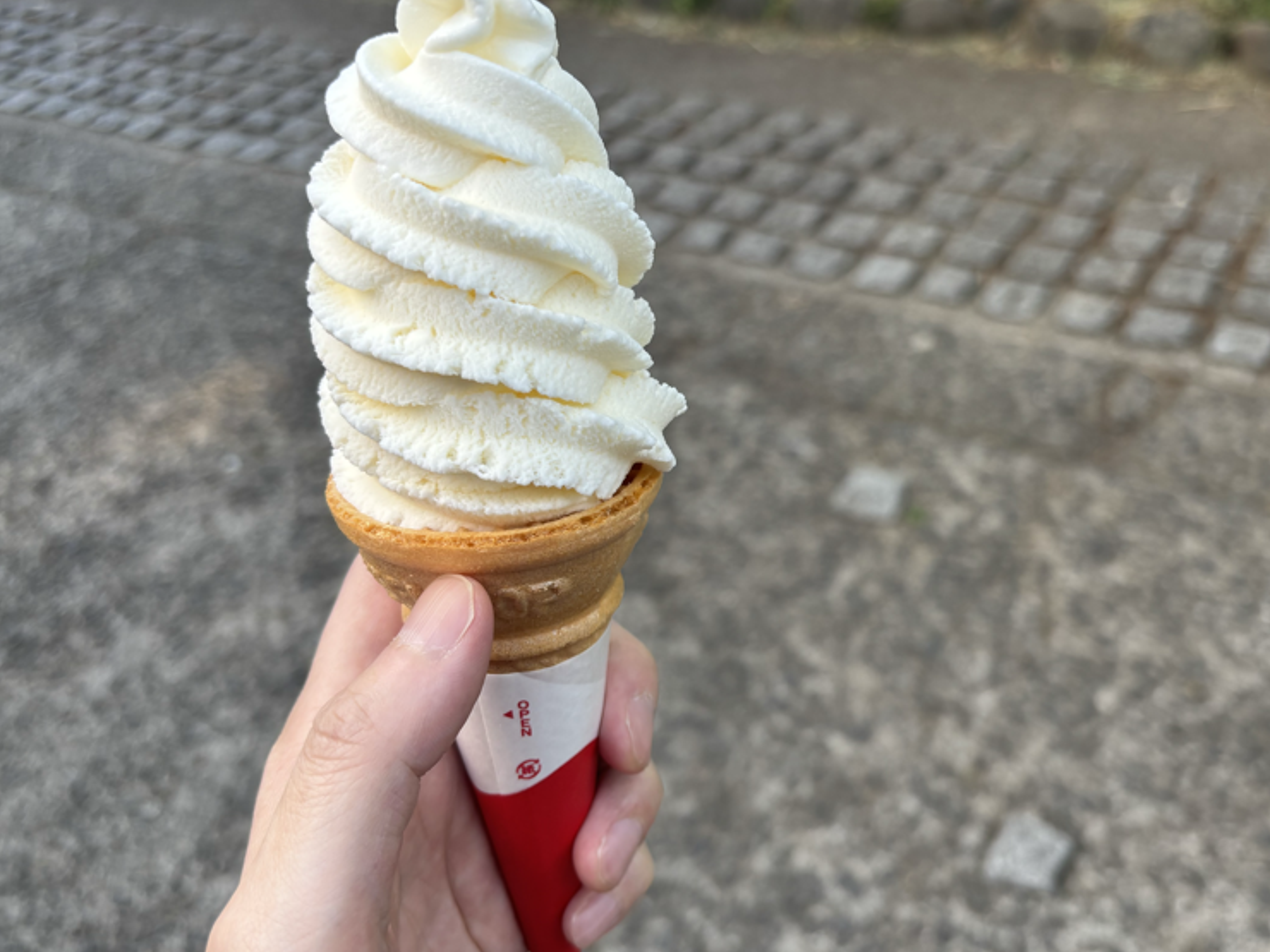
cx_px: 788
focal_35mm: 36
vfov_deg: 39.7
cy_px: 485
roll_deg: +7.0
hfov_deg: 50.9
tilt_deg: -41.8
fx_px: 1321
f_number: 1.6
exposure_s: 1/121
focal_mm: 5.96
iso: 40
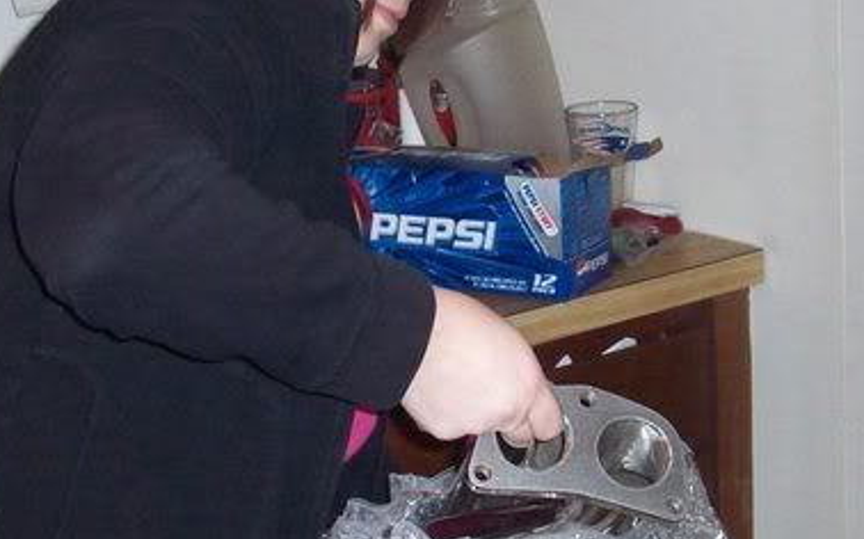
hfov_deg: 24.9
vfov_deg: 15.7
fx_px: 1954
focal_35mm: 83
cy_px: 317
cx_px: 443
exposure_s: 1/64
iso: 160
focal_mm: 6.2
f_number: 2.8
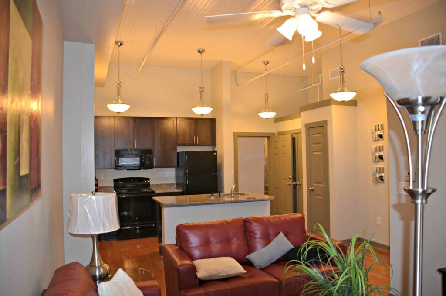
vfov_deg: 47.7
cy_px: 148
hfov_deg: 67.5
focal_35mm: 27
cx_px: 223
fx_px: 334
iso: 400
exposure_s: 1/60
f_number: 3.5
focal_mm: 18
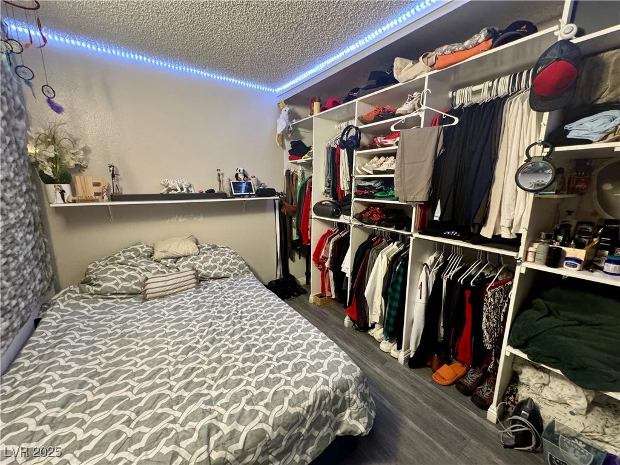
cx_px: 310
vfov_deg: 85.7
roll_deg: -0.8
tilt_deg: -11.6
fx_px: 251
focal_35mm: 14
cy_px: 232
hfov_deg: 102.1
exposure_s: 1/60
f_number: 2.2
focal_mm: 2.22
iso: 800
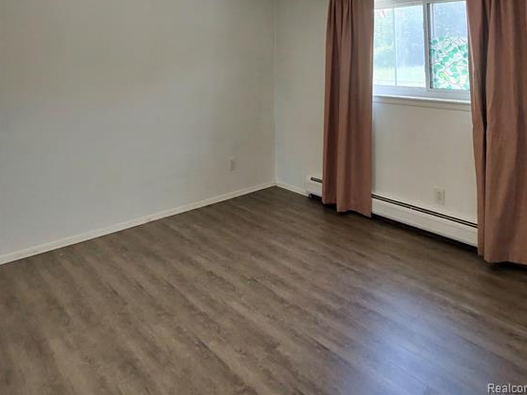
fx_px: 274
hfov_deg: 87.7
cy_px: 32
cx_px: 271
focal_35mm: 18
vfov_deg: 59.7
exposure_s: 1/59.9
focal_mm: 2.24
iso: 63
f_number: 2.2
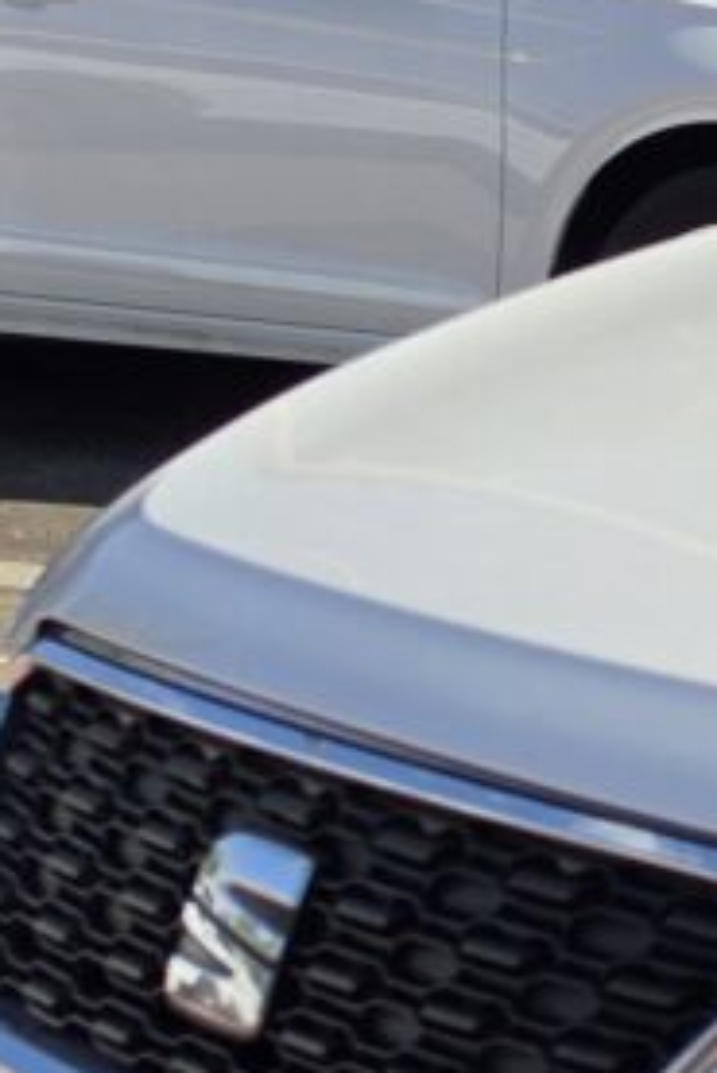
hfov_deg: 8.3
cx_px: 2217
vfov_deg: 14.9
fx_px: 4117
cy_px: 500
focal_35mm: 138
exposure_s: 1/7939
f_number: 1.4
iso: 64
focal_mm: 6.5
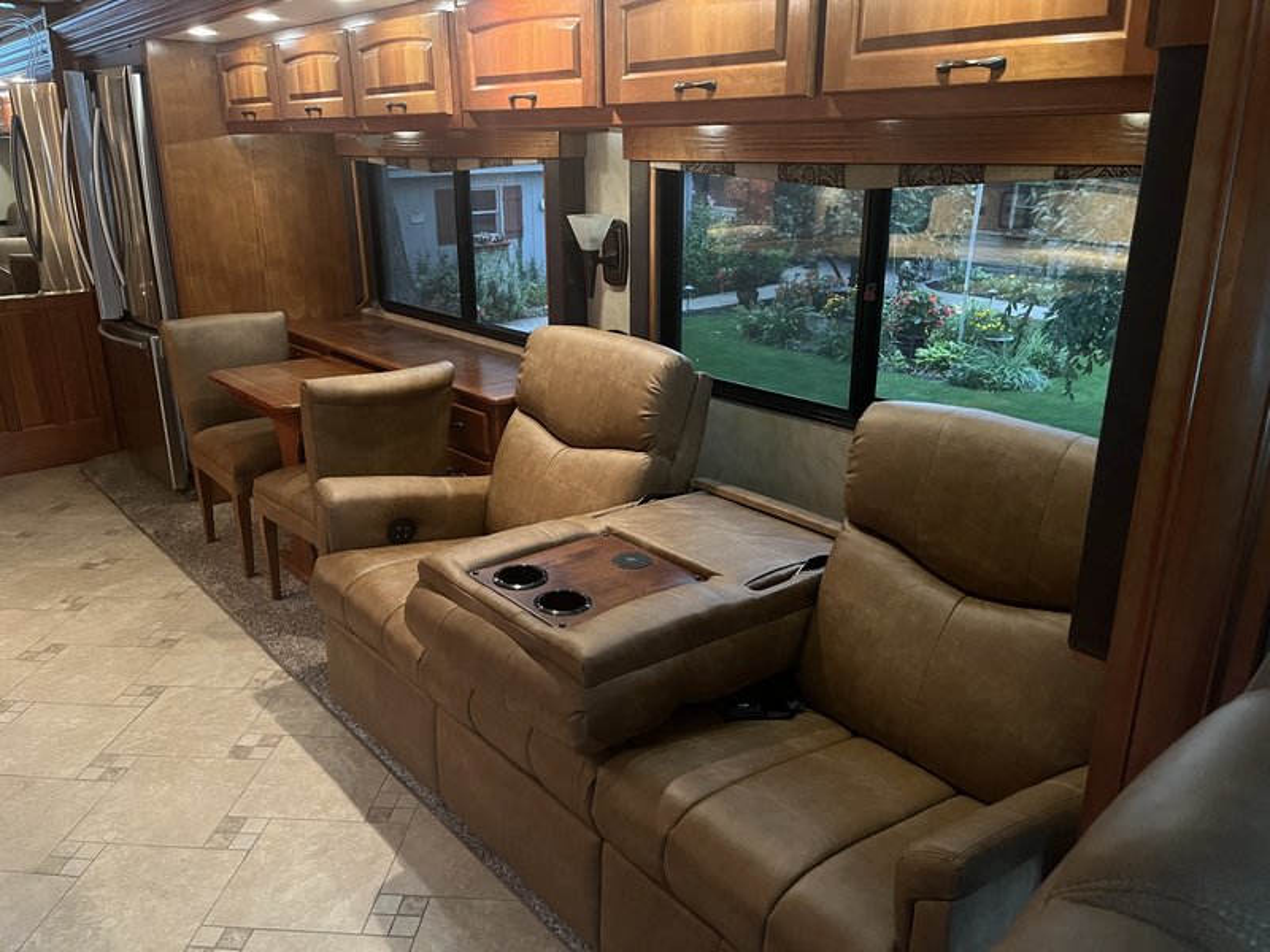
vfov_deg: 53.1
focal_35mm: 26
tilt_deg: -21.0
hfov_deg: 67.3
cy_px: 476
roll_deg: -0.2
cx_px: 635
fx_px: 954
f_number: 1.6
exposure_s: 1/30
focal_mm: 5.1
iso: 640
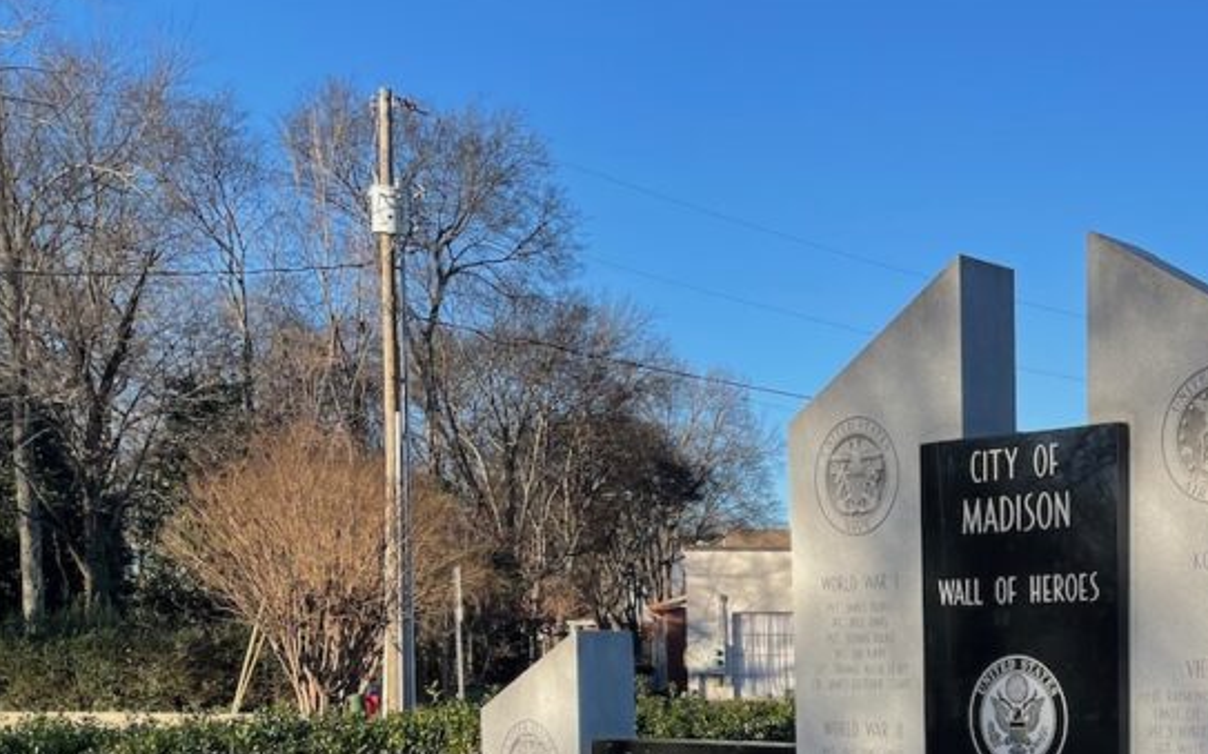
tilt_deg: -4.0
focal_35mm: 52
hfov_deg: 36.4
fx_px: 1711
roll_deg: +0.7
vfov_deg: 23.5
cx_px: 1099
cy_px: 803
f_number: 1.6
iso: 32
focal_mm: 4.2
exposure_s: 1/1473
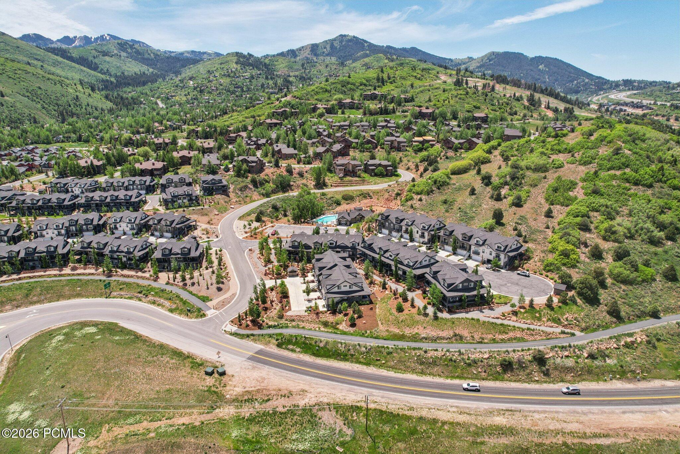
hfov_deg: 78.6
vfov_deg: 57.2
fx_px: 415
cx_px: 340
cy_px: 227
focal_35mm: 22
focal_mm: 8.38
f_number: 2.8
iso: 130
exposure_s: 1/80
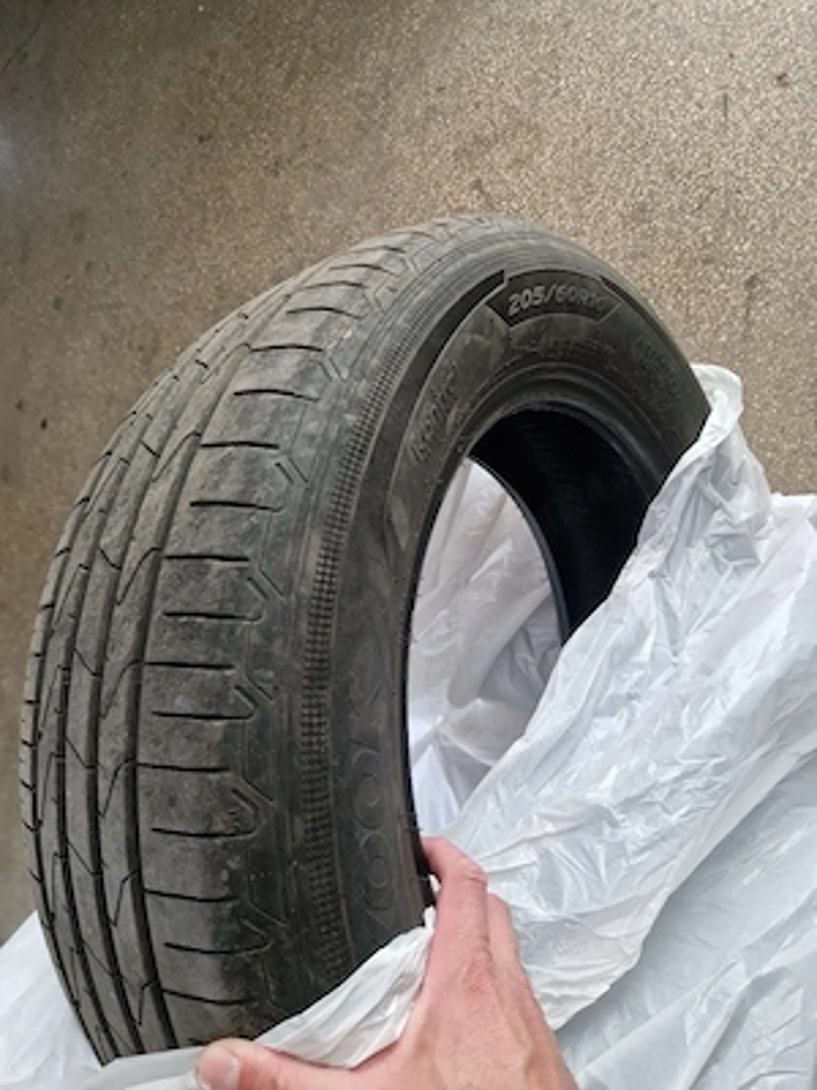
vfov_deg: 73.9
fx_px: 724
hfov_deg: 58.9
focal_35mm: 23
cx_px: 408
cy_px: 545
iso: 125
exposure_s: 1/100
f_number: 1.8
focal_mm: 5.4
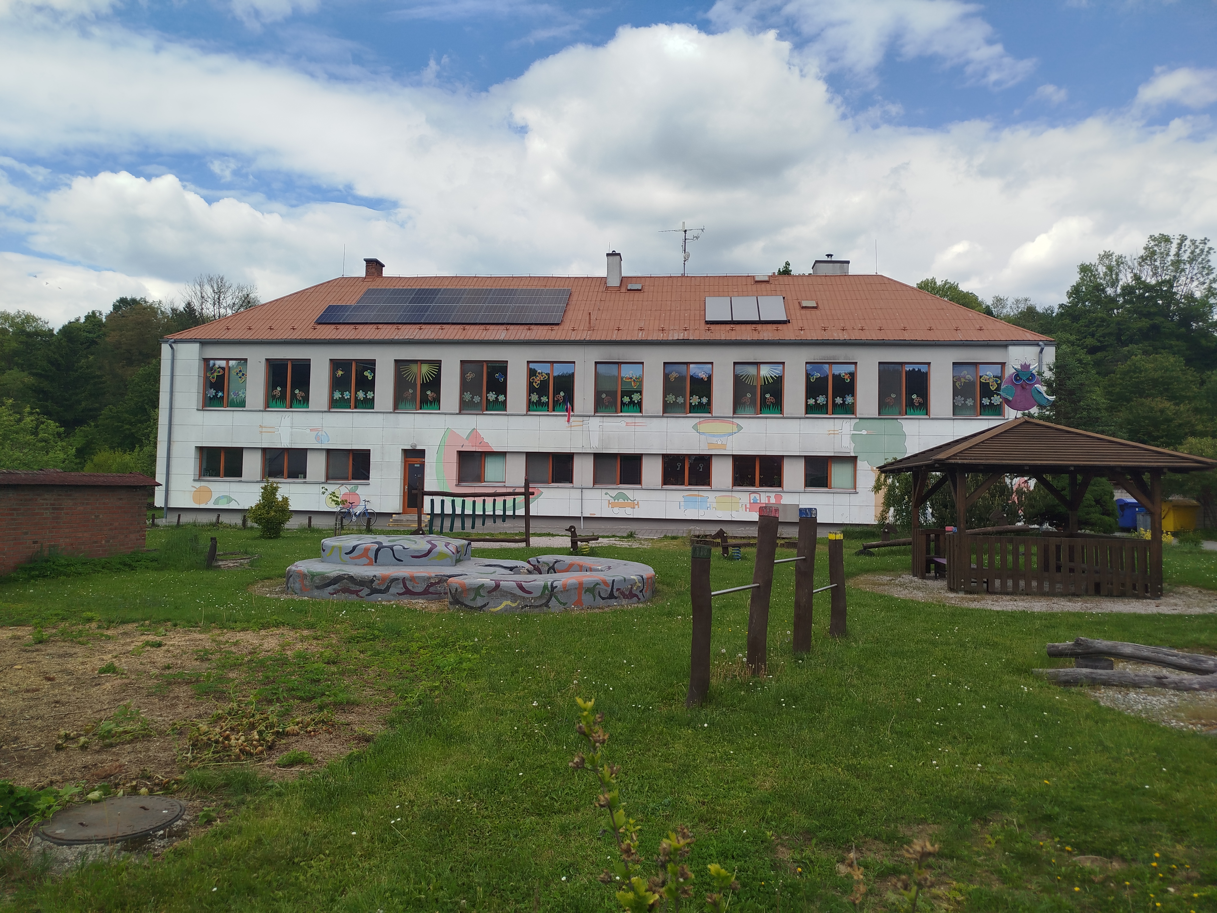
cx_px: 608
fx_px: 844
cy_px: 456
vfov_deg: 56.8
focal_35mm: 24
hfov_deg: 71.6
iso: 50
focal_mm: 5.31
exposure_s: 1/1215
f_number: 1.7
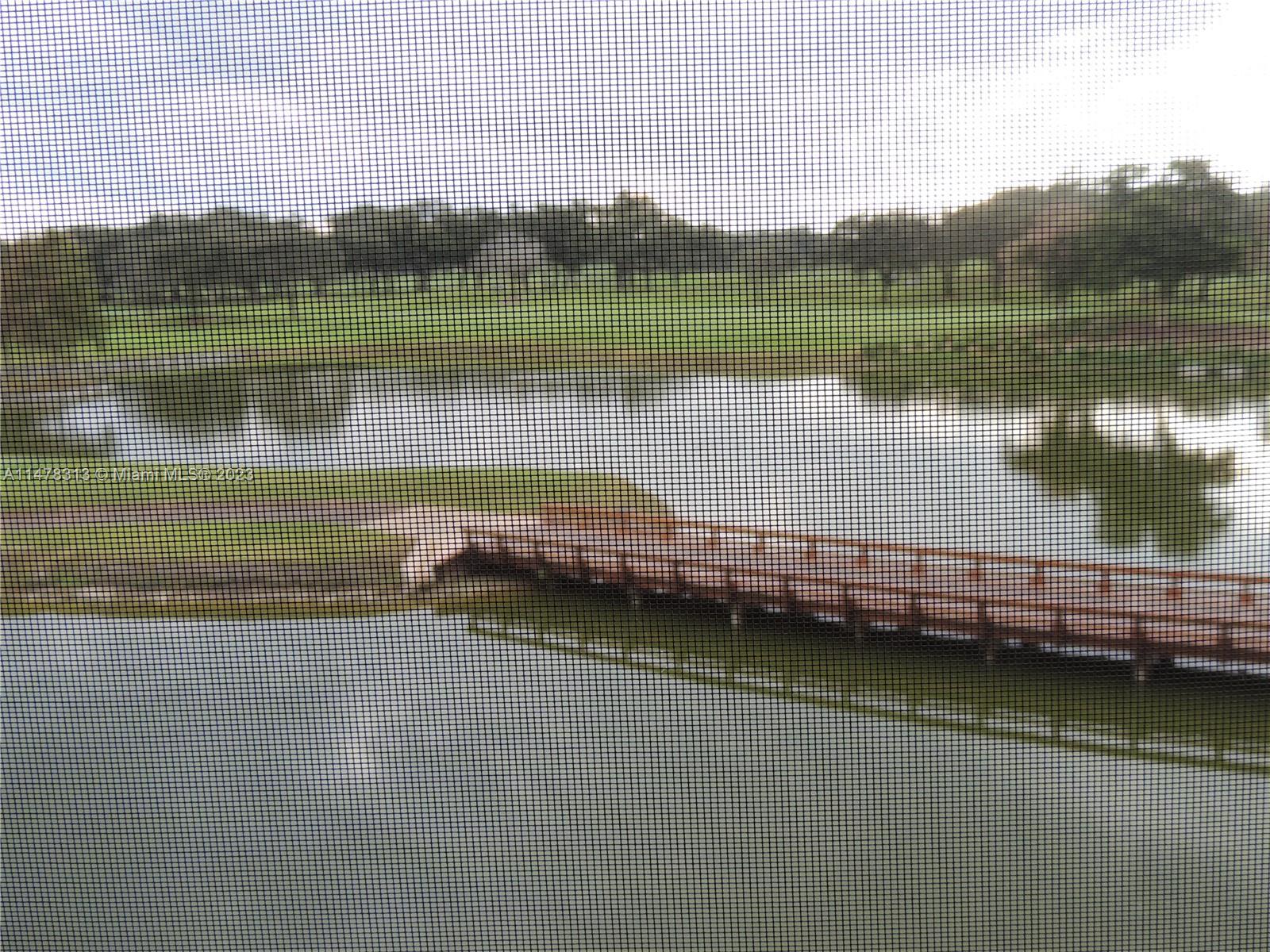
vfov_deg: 40.7
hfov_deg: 52.6
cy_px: 476
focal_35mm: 35
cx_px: 635
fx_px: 1284
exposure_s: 1/125
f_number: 3.3
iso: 100
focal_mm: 6.2
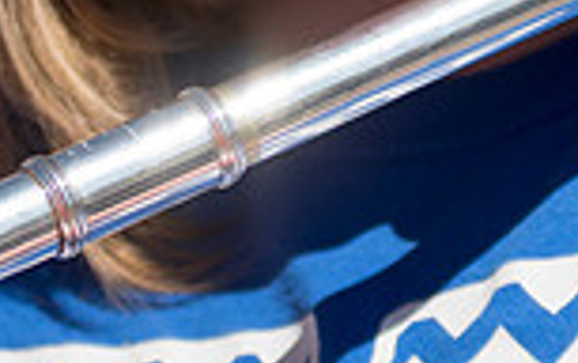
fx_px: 6387
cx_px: 457
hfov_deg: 5.2
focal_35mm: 405
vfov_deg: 3.2
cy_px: -304
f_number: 2.8
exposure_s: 1/2500
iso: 100
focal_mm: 70
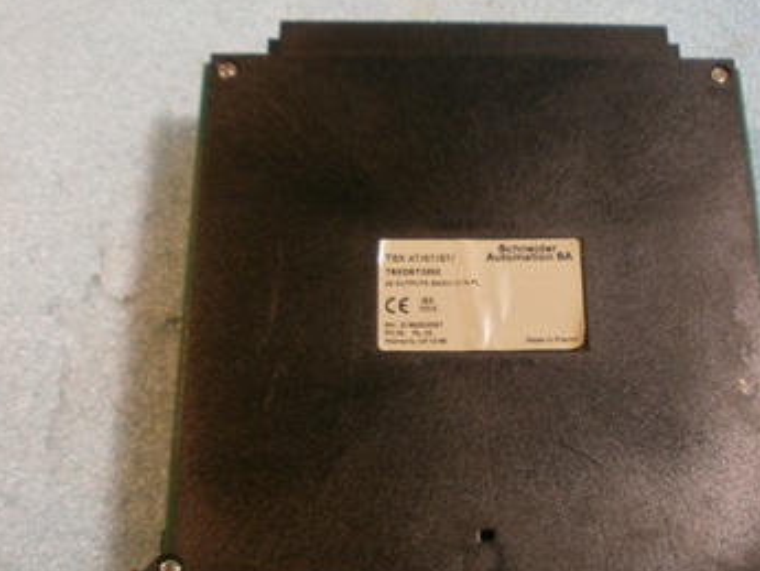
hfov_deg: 39.9
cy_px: 309
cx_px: 509
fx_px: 1032
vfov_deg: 30.9
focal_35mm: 47
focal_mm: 4.8
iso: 100
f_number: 2.9
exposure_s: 1/80
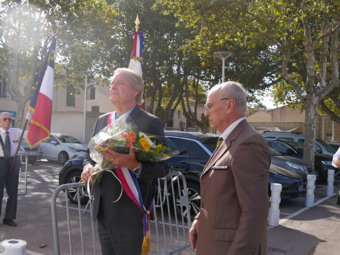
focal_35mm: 42
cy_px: 128
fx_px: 413
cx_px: 170
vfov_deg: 34.4
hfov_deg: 44.8
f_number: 6.3
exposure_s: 1/320
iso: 200
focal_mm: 21
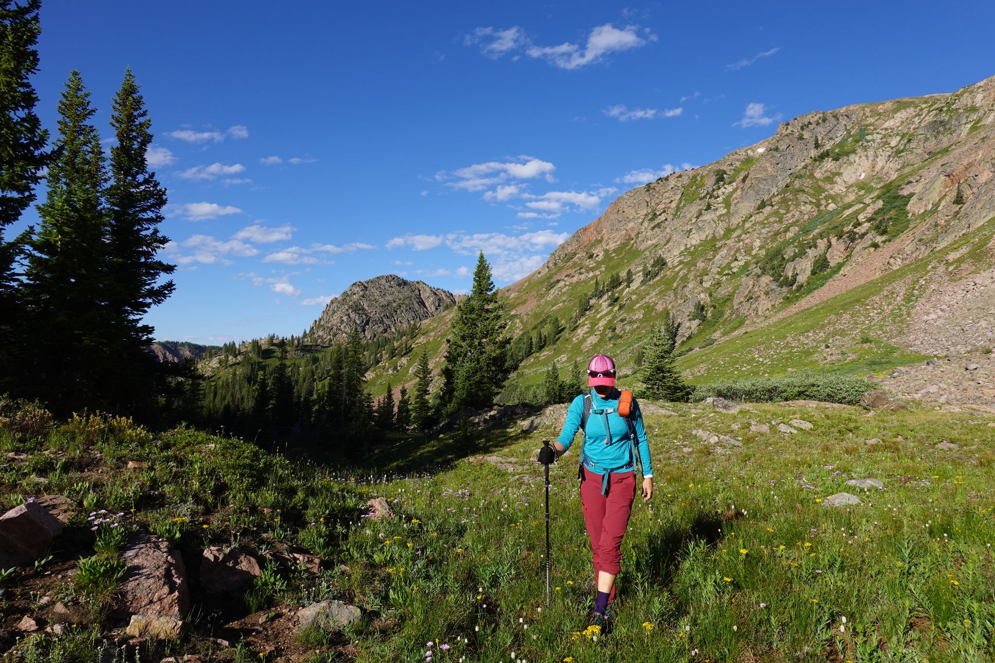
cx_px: 498
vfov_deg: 53.1
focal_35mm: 24
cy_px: 332
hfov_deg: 73.7
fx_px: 663
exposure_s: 1/400
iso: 100
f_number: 5.6
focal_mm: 9
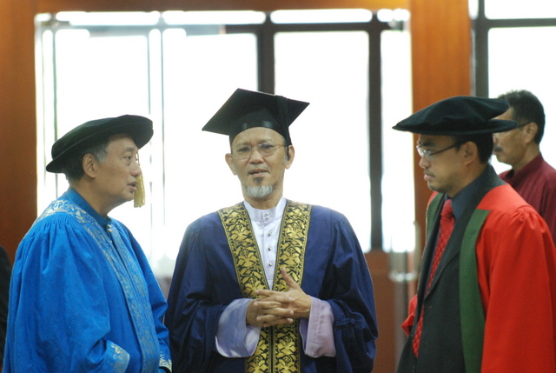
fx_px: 4641
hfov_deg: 6.9
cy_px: 186
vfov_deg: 4.6
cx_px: 278
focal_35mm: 300
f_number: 3.5
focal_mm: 200
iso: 1600
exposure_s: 1/60
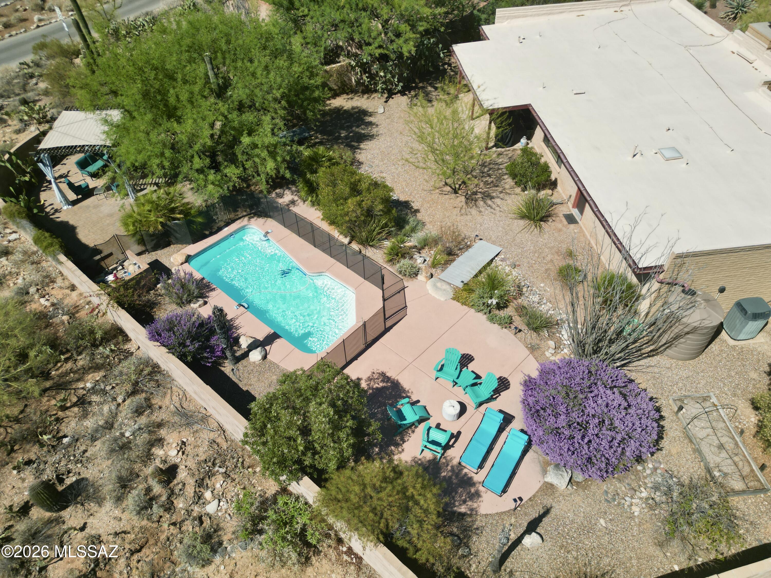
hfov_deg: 71.6
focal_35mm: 24
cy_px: 289
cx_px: 386
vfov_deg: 56.8
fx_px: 535
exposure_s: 1/5000
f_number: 1.7
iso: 160
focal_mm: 6.72
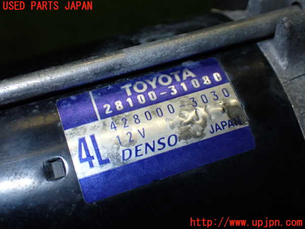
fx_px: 414
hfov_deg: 40.4
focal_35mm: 47
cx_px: 152
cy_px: 114
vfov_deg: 30.9
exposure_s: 1/50
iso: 320
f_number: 9
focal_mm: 8.4
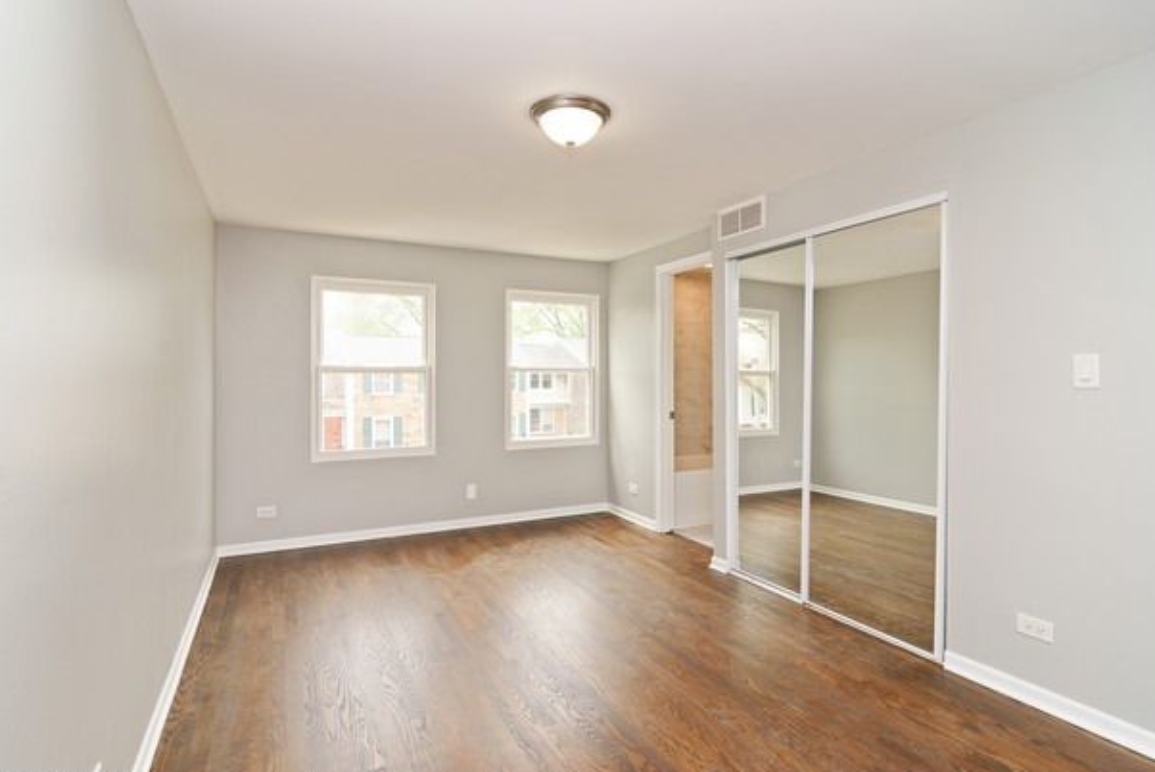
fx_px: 563
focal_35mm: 18
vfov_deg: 68.8
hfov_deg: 91.5
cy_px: 381
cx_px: 595
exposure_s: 1/30
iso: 200
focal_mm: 11
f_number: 8
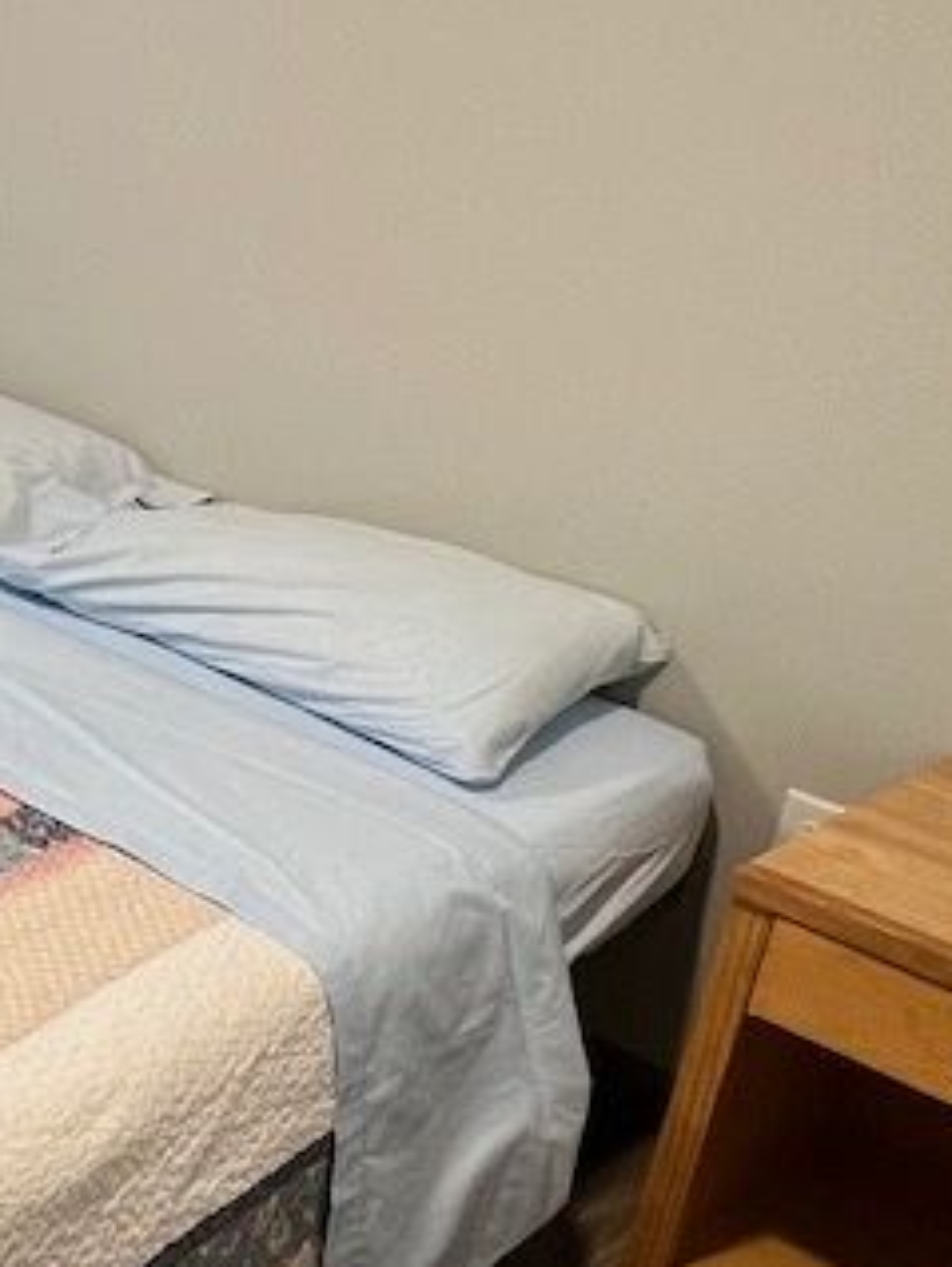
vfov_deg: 38.8
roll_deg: -1.3
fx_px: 1794
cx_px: -582
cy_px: 530
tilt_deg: -21.3
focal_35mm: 49
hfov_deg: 22.6
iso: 125
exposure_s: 1/60
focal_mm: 1.57
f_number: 1.8
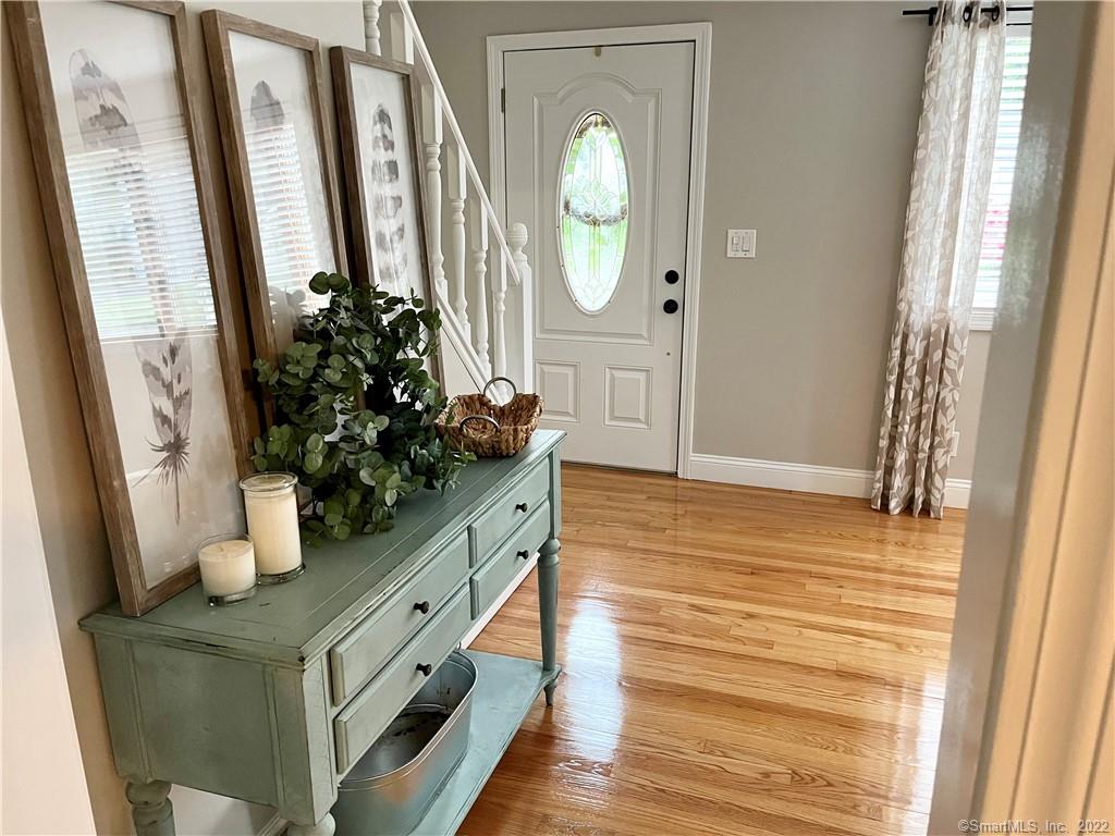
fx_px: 837
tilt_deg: -14.6
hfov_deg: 67.3
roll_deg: +0.6
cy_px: 418
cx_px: 558
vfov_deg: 53.1
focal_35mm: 26
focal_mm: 5.1
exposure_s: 1/60
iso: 320
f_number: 1.6
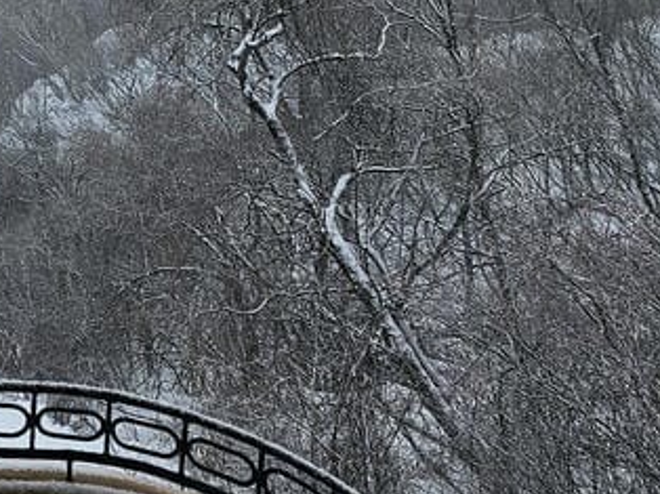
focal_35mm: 88
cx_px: -351
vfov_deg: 14.6
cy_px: -402
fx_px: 1677
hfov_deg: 19.3
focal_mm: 6.3
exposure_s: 1/557
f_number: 1.7
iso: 10
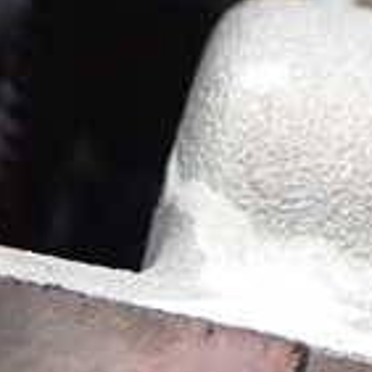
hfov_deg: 15.4
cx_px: 148
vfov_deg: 14.9
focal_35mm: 113
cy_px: 459
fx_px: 1374
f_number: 2.3
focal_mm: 5.4
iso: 800
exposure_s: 1/50
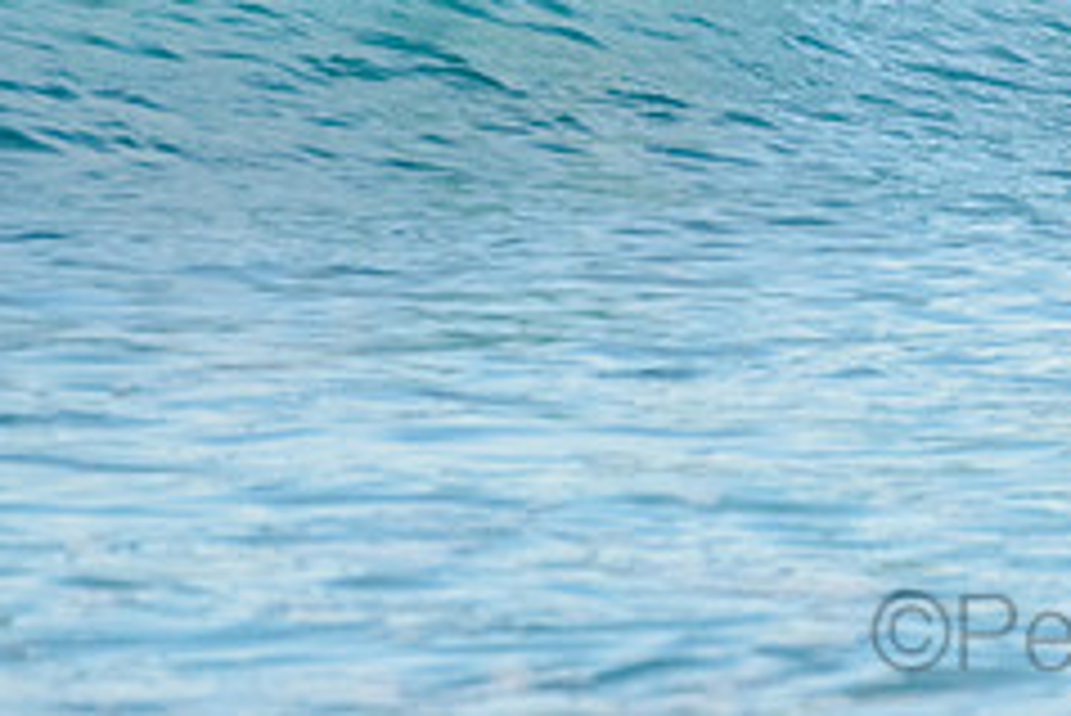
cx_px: 1401
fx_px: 44472
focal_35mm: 1494
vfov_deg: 0.9
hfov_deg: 1.4
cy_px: -310
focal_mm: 500
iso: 2500
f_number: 5.6
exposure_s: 1/2000
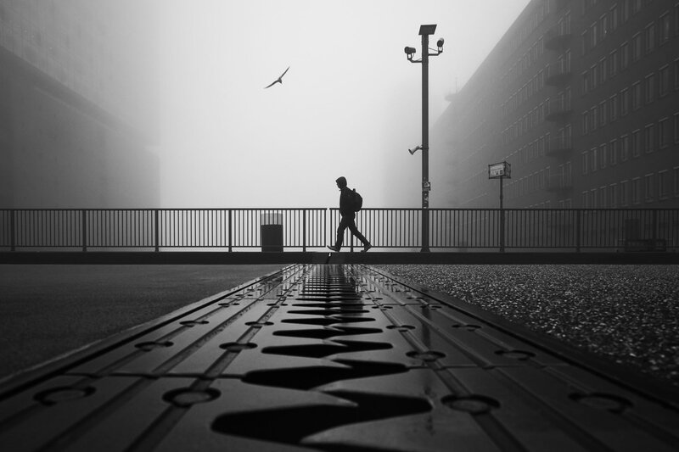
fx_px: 396
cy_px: 226
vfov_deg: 59.5
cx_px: 340
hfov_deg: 81.2
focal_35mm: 21
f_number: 8
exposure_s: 1/250
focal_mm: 21
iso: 1250
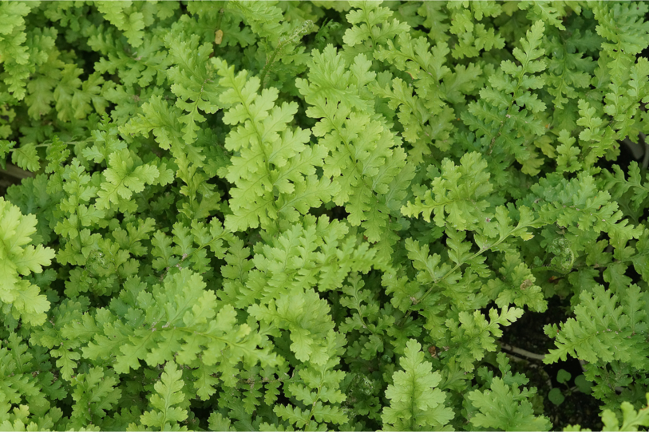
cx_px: 324
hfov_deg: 13.7
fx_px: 2704
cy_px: 216
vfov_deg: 9.1
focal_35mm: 150
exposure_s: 1/160
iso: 1000
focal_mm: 100
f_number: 10
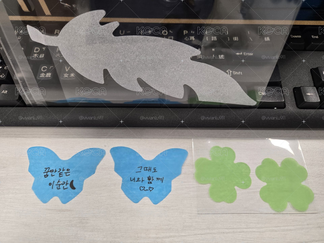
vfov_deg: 58.9
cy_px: 122
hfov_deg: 73.9
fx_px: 215
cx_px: 162
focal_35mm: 23
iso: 250
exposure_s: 1/120
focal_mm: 5.4
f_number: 1.8
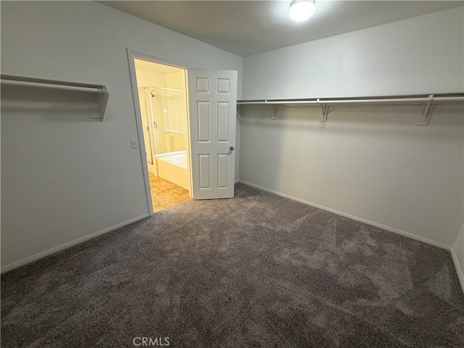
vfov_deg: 85.7
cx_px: 232
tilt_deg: -15.8
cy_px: 174
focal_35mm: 14
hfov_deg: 102.1
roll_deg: -1.6
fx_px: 188
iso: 200
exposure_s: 1/60
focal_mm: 2.22
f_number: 2.2
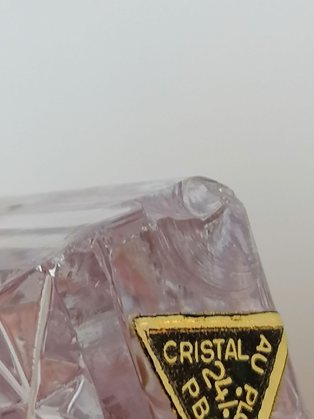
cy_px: 208
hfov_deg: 10.7
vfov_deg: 14.2
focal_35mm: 139
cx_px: 158
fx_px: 1681
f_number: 1.8
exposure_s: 1/100
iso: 100
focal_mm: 4.75
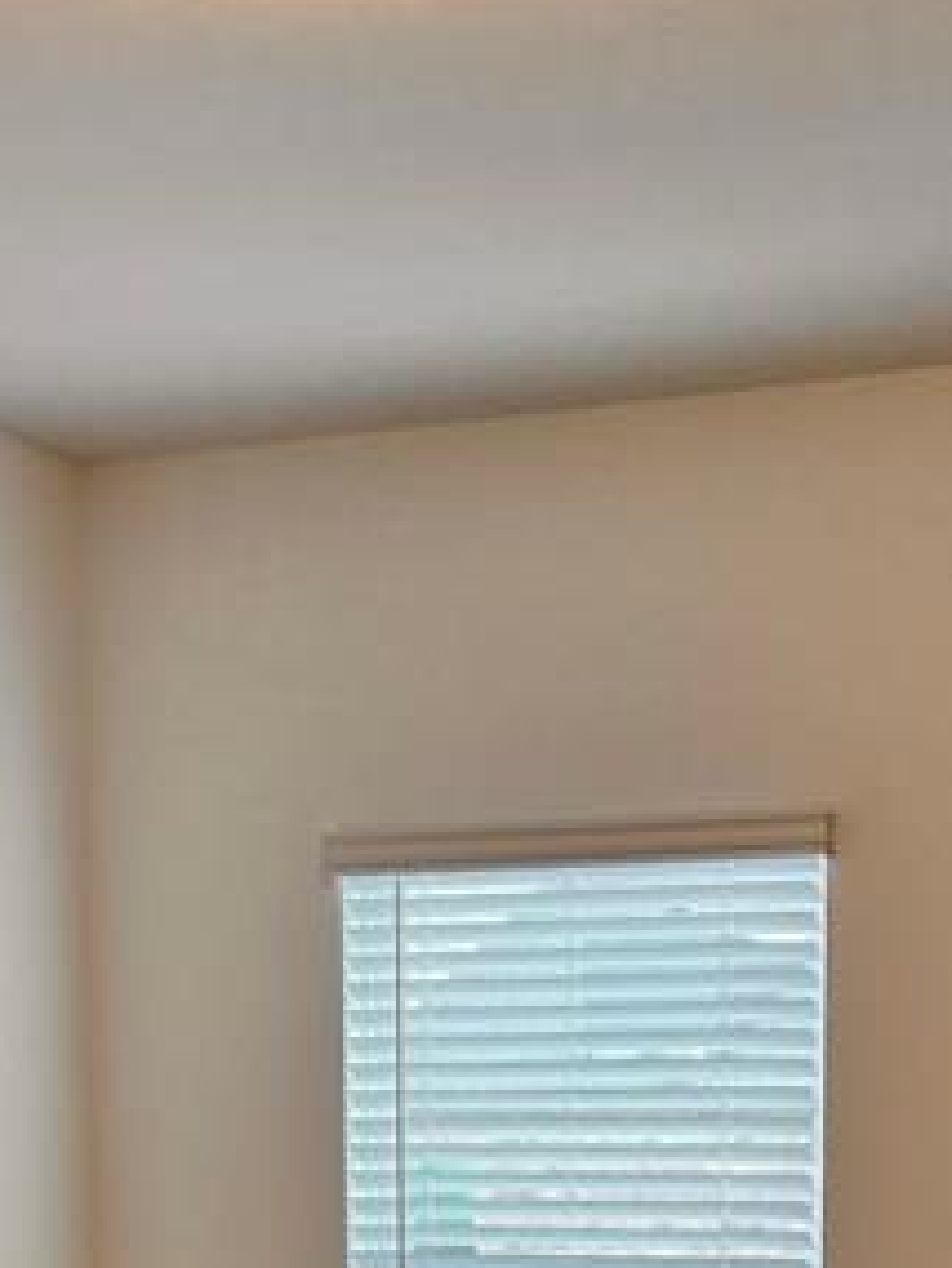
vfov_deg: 25.0
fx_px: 2565
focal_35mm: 70
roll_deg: -0.5
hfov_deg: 21.0
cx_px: 627
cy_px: 1535
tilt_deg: -7.7
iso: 80
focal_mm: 5.7
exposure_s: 1/120
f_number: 1.5
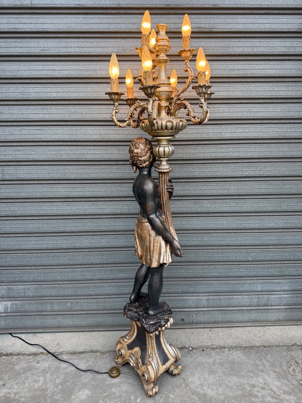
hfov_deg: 56.8
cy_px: 202
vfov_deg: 71.6
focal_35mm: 24
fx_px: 279
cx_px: 151
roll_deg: +1.0
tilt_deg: -14.1
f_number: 1.78
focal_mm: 6.76
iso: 100
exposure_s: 1/238
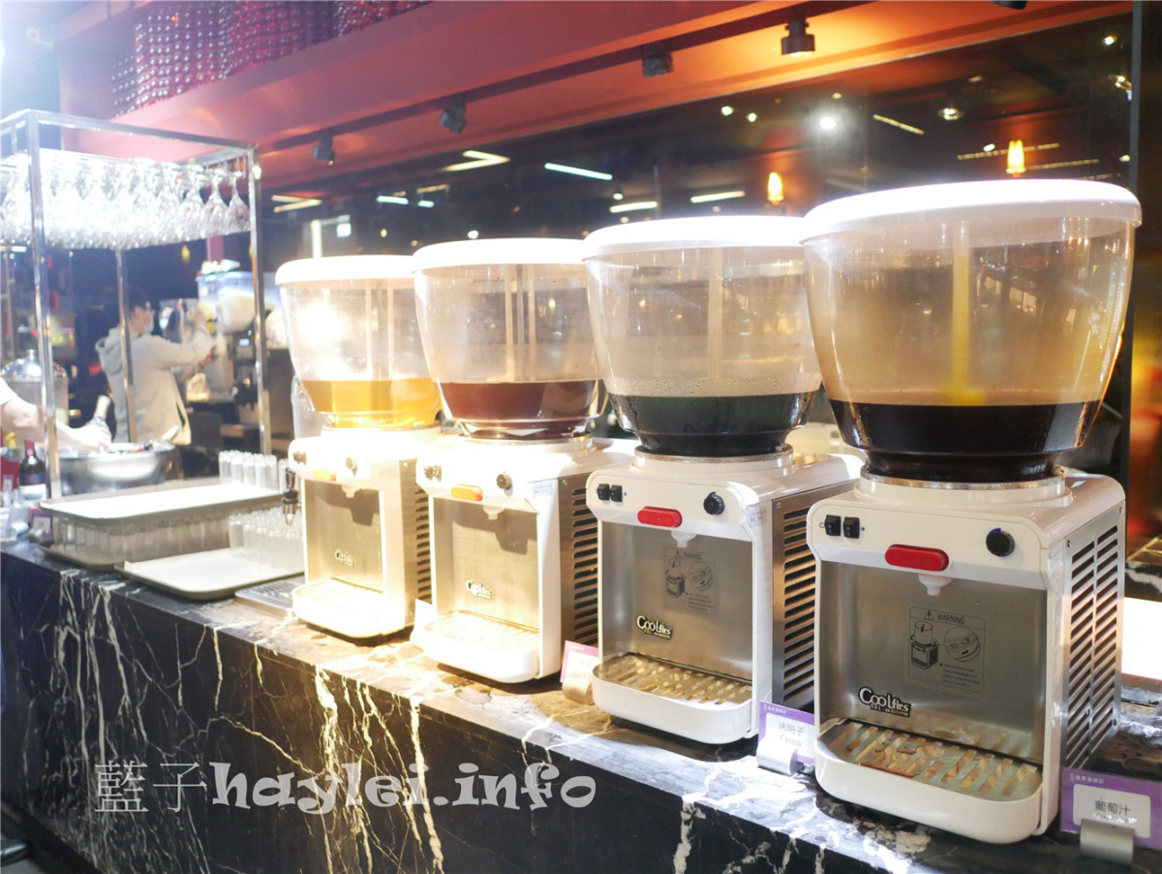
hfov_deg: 59.9
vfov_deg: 46.9
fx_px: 1008
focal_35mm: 30
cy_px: 437
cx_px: 581
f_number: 1.7
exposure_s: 1/60
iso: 1600
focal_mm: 15
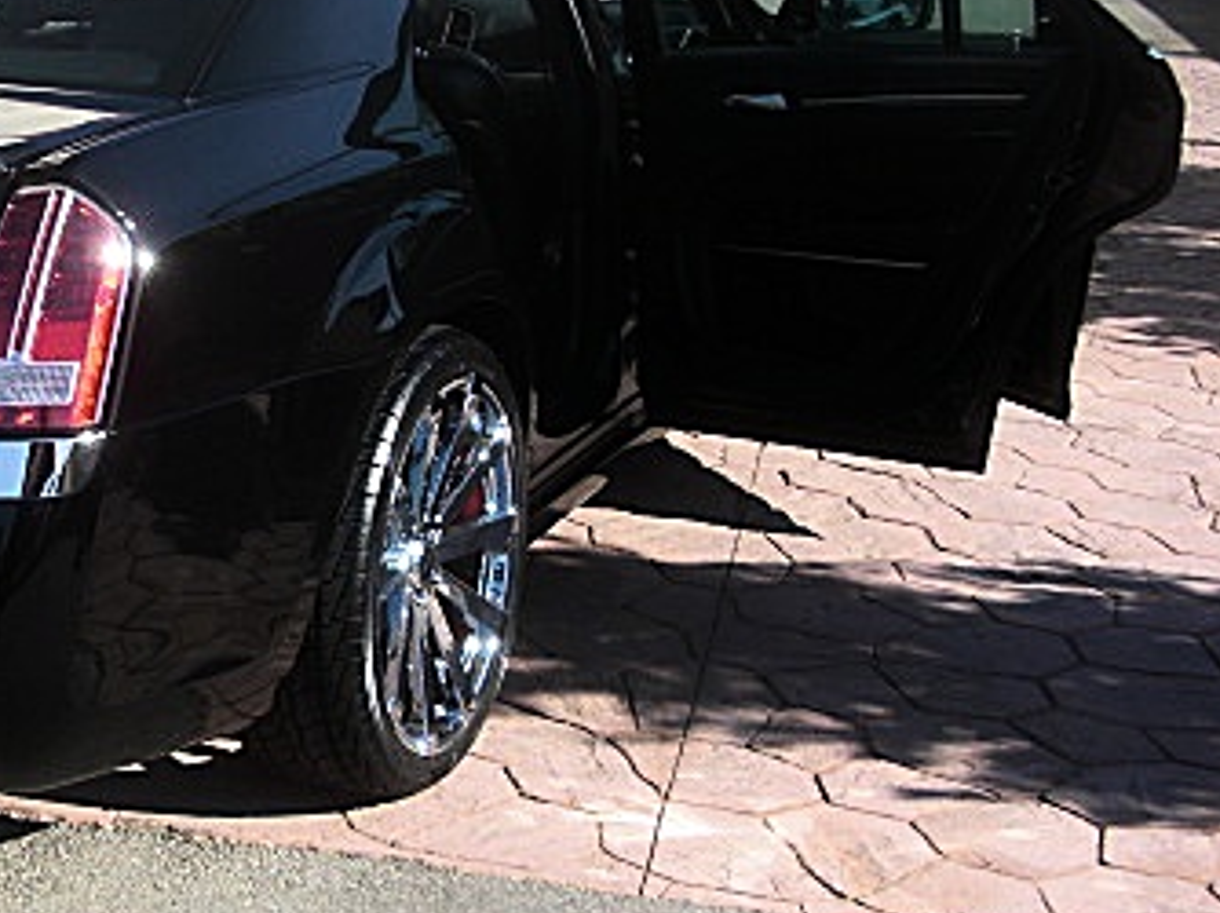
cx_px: 153
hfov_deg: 27.3
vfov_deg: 21.3
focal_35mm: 69
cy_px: 467
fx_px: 2430
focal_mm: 6.3
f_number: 2.8
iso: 50
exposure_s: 1/400
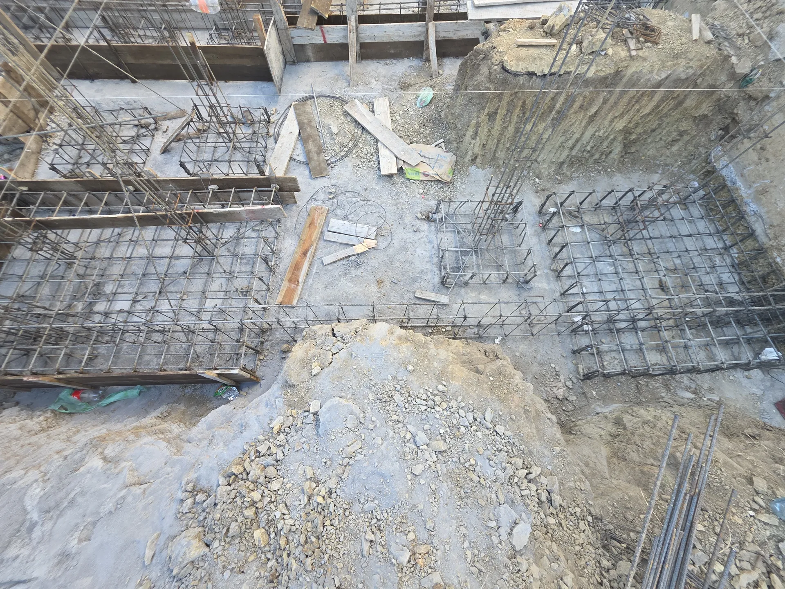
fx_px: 295
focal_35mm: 13
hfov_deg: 106.2
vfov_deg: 89.9
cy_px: 294
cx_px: 392
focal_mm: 2.2
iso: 80
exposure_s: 1/120
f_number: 1.9
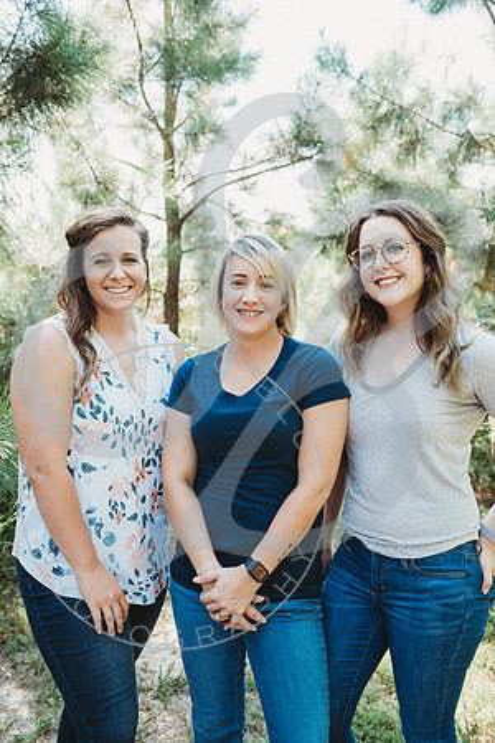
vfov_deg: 50.7
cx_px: 248
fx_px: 784
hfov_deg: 35.1
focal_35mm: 38
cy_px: 372
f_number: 5
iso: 200
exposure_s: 1/100
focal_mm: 38
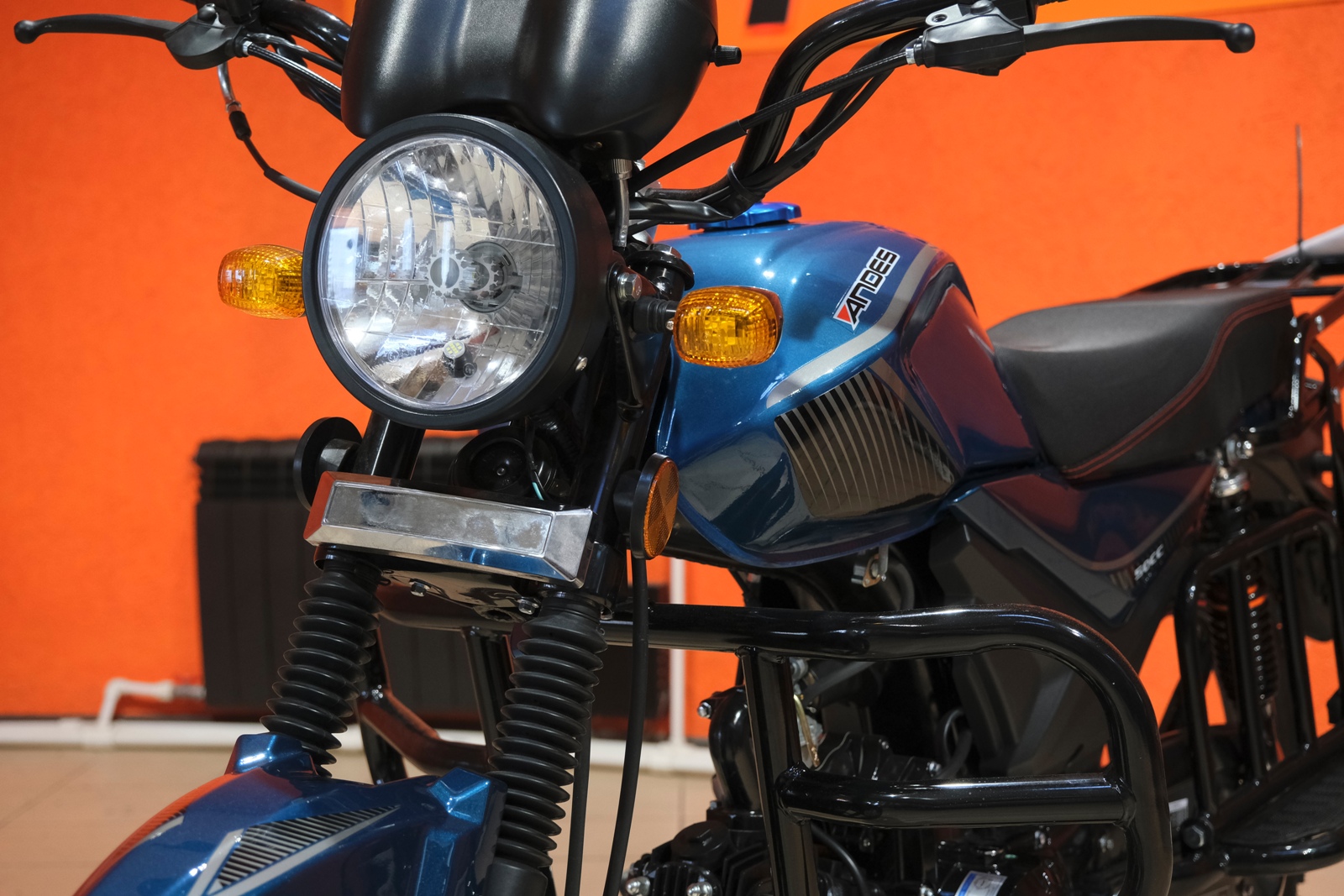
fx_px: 1829
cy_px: 448
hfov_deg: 40.3
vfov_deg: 27.5
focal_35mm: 49
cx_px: 672
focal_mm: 32.5
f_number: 4
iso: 1600
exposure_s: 1/100
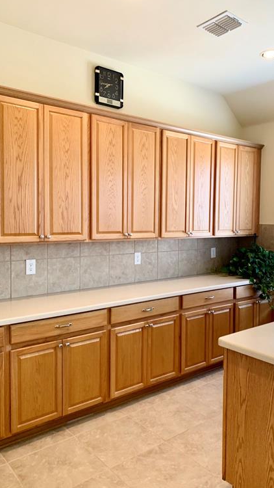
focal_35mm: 29
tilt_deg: -1.2
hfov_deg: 40.0
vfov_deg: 66.1
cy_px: 243
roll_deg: -1.7
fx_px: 374
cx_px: 163
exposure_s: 1/60
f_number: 1.8
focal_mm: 4.25
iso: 160
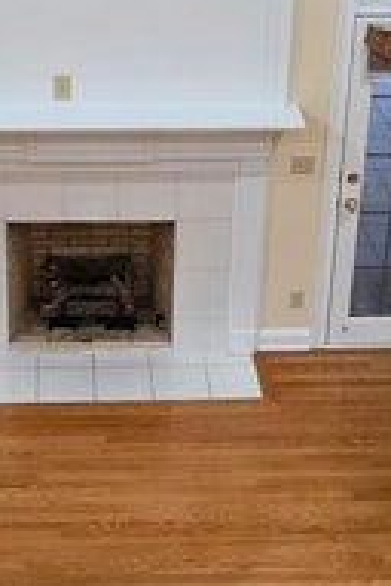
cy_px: 162
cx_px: 86
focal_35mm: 72
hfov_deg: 18.8
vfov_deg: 27.8
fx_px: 1173
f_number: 1.9
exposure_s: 1/60
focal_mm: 2.2
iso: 160
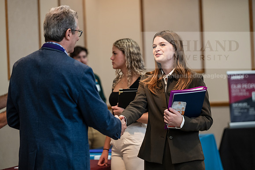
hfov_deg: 17.8
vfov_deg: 11.9
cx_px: 128
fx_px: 815
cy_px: 85
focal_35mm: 115
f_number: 2.8
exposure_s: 1/200
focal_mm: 115
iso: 1600
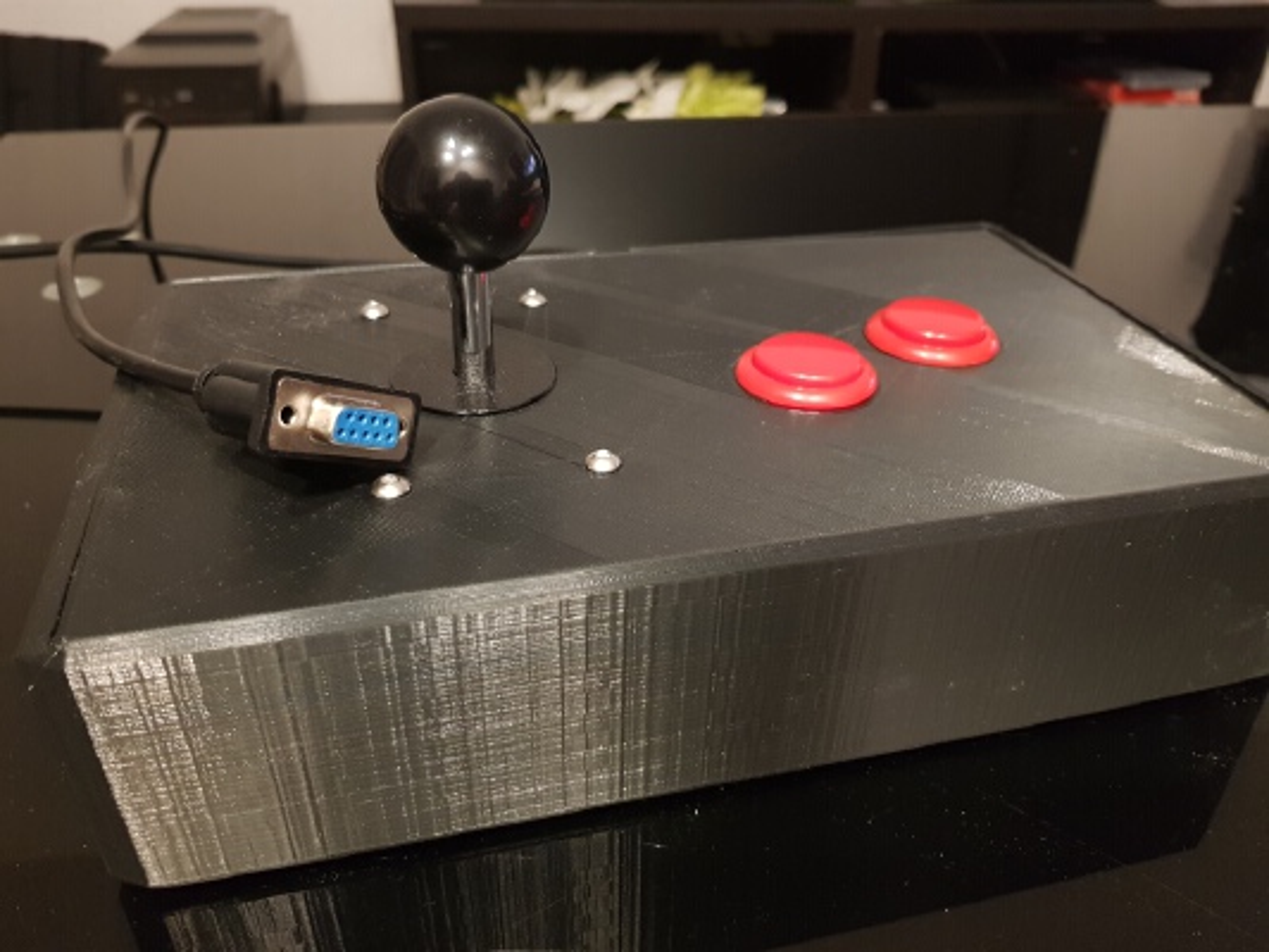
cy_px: 476
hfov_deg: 67.3
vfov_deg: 53.1
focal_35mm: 26
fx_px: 953
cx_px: 634
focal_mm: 4.3
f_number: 1.7
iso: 400
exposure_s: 1/10
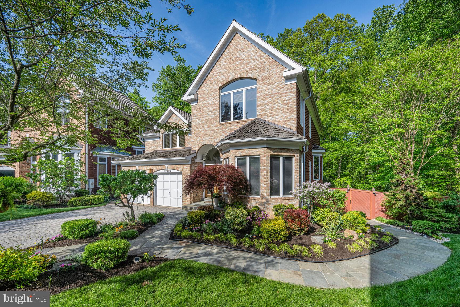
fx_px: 192
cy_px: 154
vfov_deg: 77.3
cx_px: 230
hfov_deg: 100.4
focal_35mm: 15
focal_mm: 15
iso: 200
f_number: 9
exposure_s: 1/400
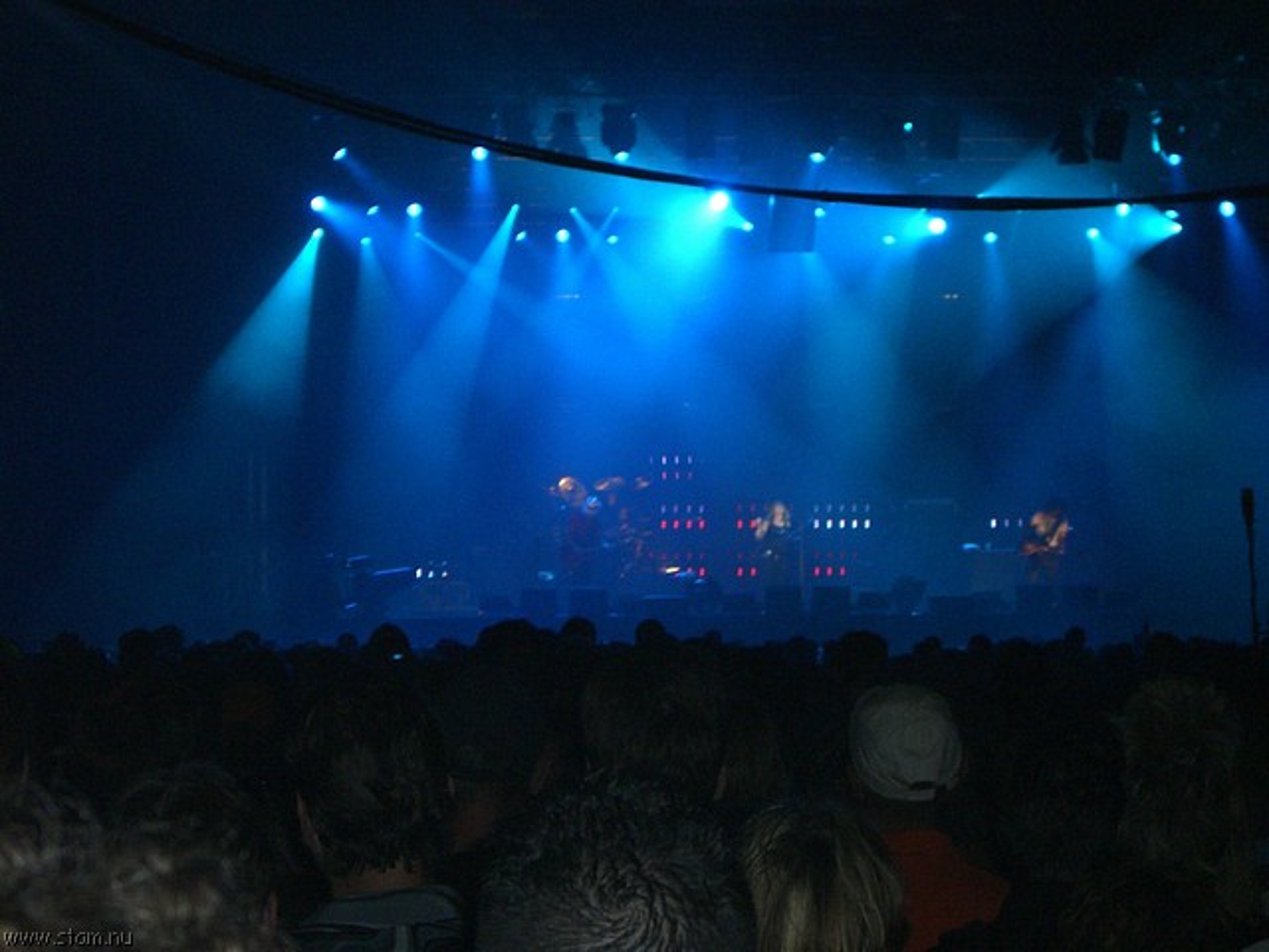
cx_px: 634
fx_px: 4179
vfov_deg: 13.0
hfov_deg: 17.3
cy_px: 476
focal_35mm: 114
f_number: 5.2
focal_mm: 18.6
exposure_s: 1/60
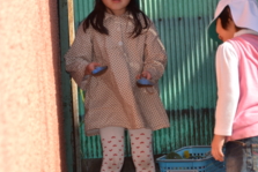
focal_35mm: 148
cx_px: 177
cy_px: 89
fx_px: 1061
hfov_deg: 13.8
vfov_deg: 9.3
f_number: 5.6
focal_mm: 55
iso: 100
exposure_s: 1/160
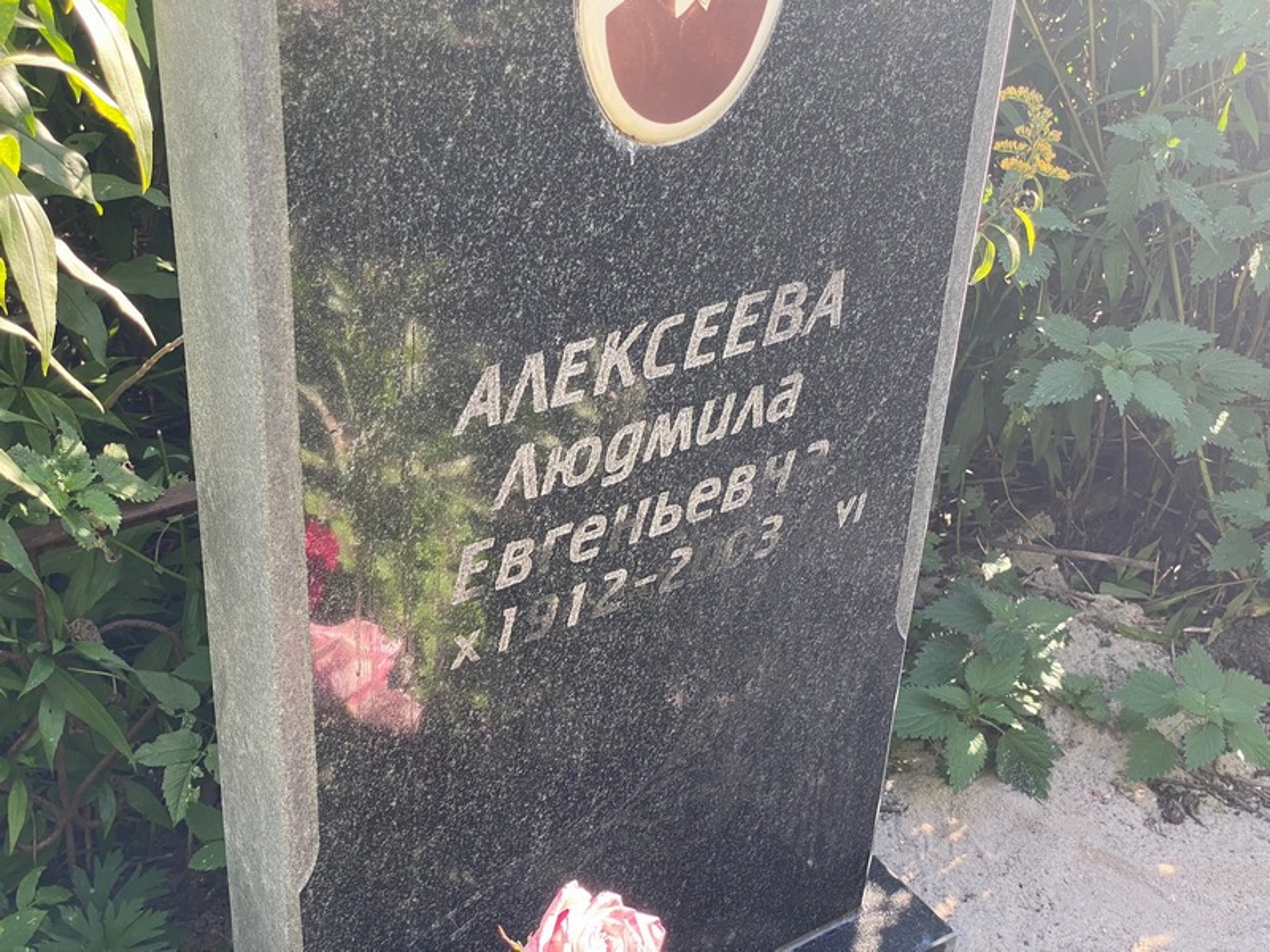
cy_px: 476
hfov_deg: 36.8
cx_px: 635
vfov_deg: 28.0
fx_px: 1908
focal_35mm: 52
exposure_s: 1/122
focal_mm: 6
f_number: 2
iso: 32
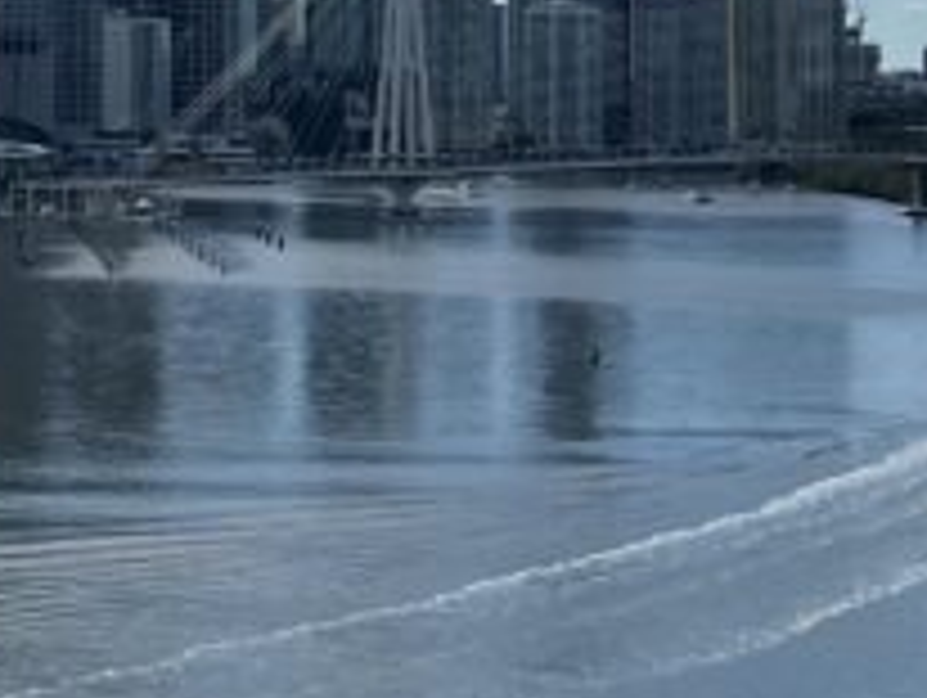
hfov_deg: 14.8
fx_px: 3459
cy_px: -135
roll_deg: -1.5
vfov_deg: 11.3
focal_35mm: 129
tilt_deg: +4.5
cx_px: -140
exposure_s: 1/10309
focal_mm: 5.7
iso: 50
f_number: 1.5
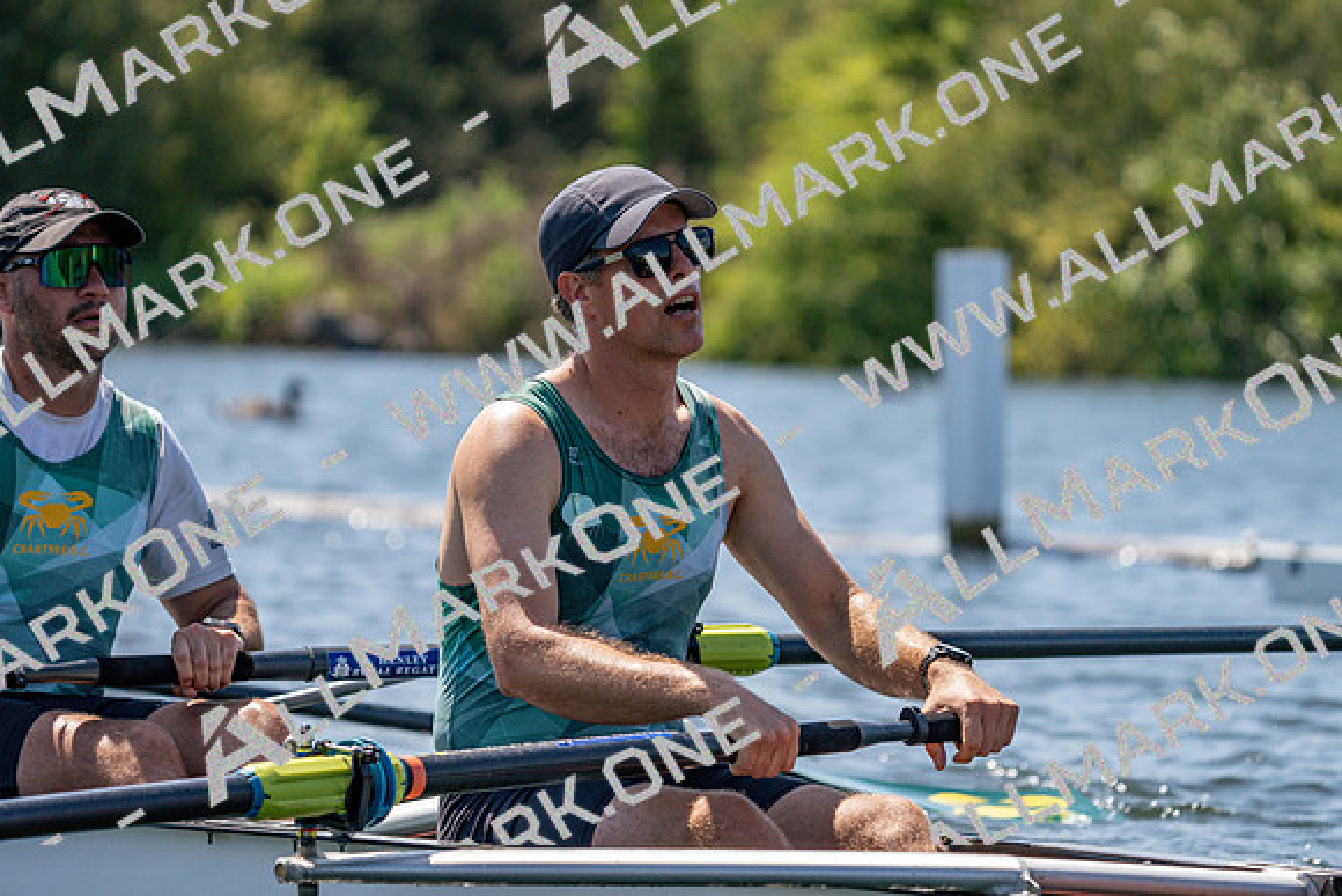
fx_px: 9992
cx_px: 671
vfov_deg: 5.1
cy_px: 448
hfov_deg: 7.7
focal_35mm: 268
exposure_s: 1/2000
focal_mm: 268
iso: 320
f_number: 6.3
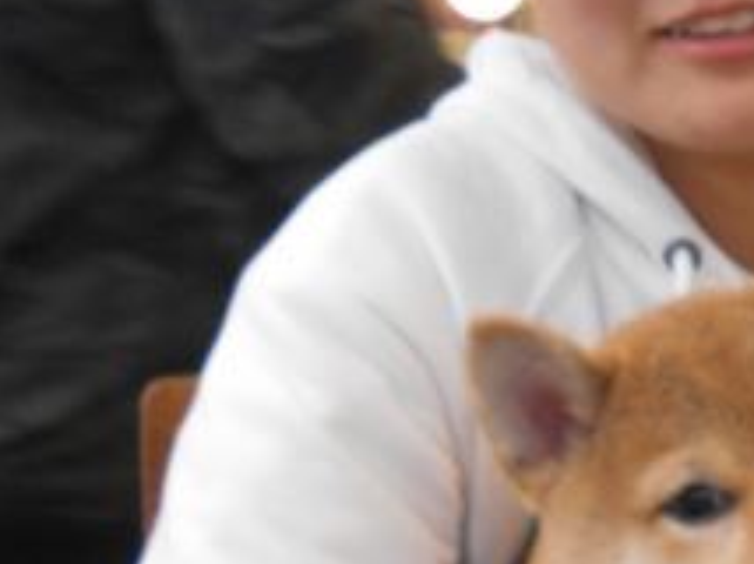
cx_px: 874
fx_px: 1588
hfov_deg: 24.5
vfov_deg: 20.1
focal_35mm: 73
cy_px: 352
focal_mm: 4.6
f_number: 3.2
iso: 320
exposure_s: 1/30
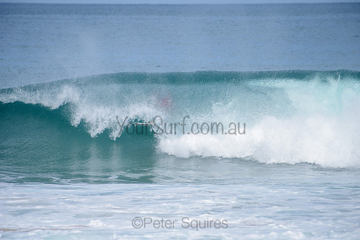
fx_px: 5001
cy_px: 120
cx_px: 180
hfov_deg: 4.1
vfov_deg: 2.8
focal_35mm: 500
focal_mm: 500
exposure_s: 1/2500
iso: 250
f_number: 6.3
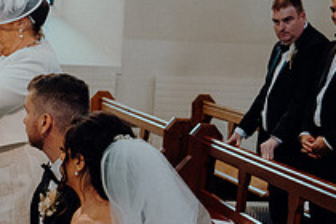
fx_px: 1111
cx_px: -42
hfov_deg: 16.6
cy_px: 159
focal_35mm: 119
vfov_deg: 11.5
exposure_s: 1/160
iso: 2000
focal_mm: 43
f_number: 3.5
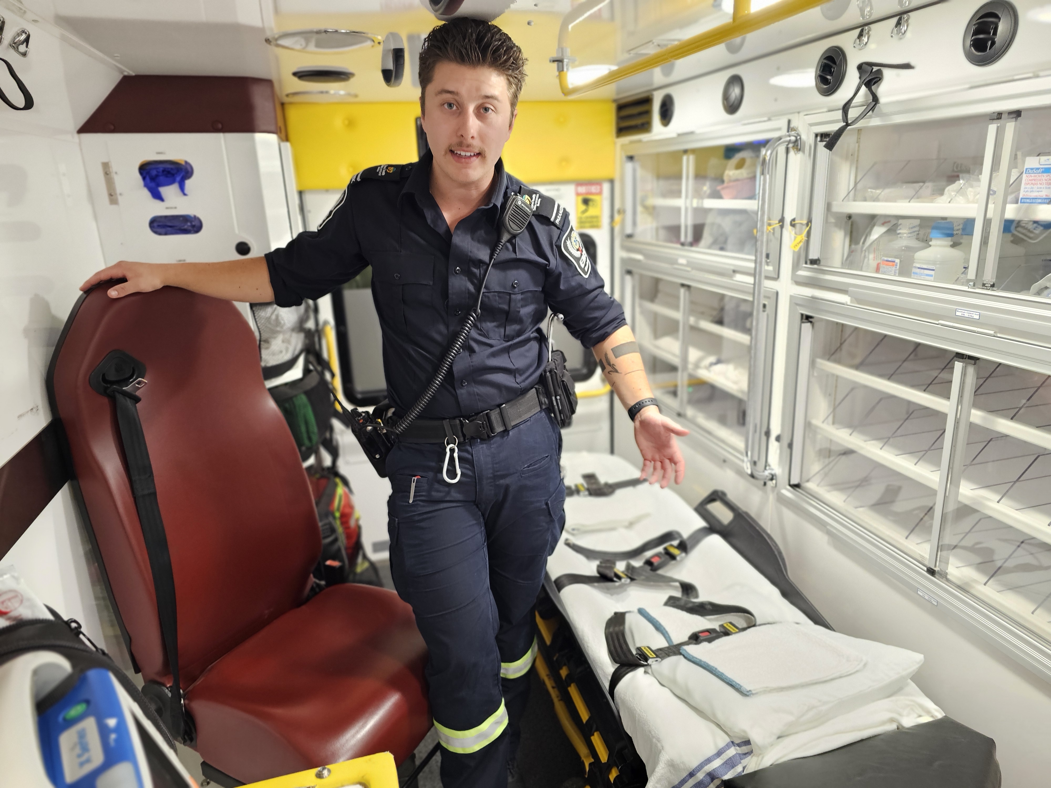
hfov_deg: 73.9
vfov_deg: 58.9
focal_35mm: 23
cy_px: 394
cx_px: 526
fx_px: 698
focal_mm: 6.3
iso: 250
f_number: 1.7
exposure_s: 1/28.6
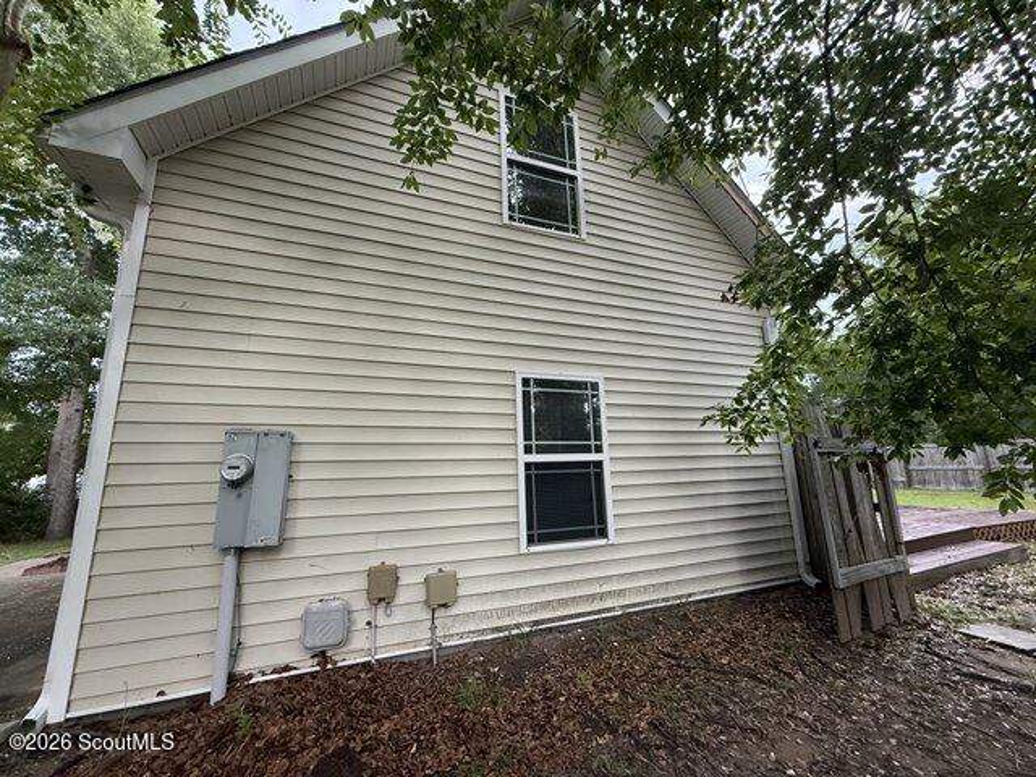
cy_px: 388
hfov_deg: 102.1
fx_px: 419
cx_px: 518
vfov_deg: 85.7
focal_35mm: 14
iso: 320
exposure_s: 1/99
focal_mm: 2.22
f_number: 2.2
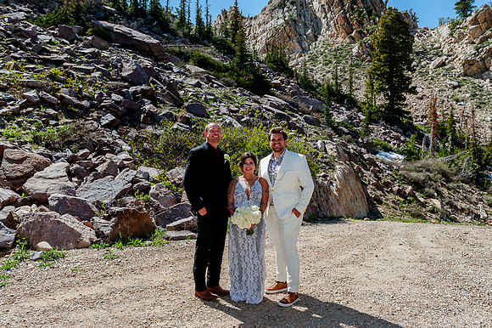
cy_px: 164
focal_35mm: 29
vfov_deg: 44.9
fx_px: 396
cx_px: 246
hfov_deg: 63.7
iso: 250
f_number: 7.1
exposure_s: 1/320
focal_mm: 29
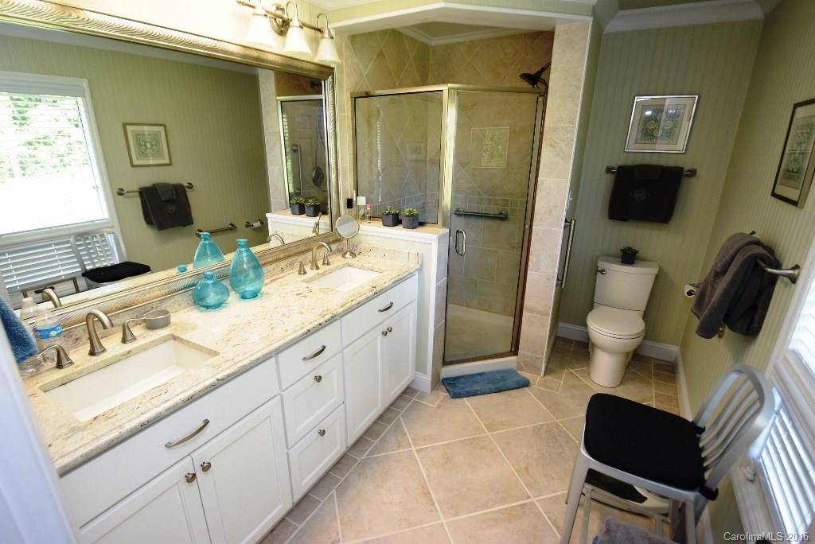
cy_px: 272
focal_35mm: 16
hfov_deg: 94.9
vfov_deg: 72.1
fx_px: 374
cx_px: 408
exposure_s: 1/100
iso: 800
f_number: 5
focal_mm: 11
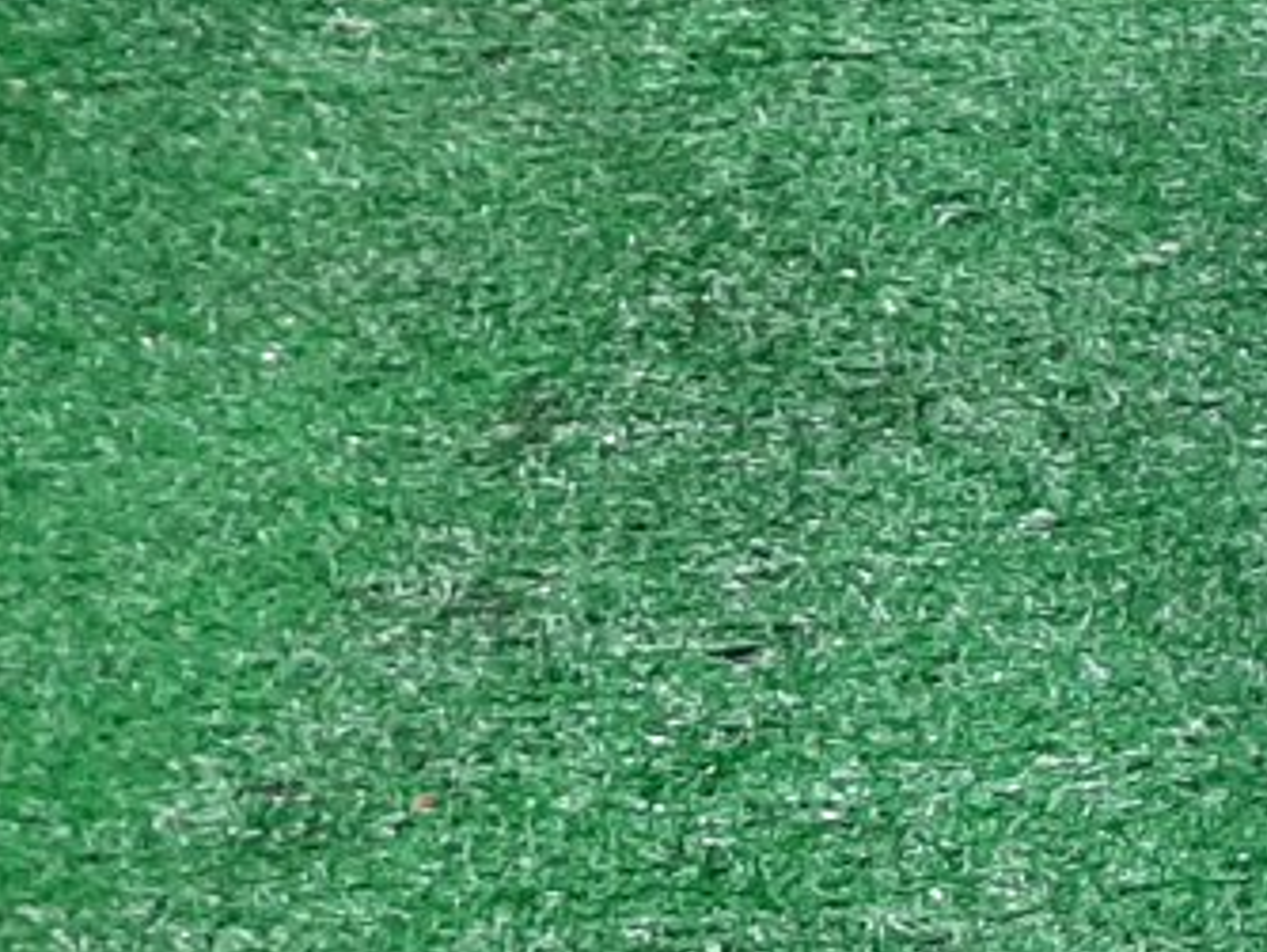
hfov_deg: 14.4
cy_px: 406
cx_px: 2572
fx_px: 4102
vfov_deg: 13.2
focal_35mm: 112
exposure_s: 1/50
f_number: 1.7
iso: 133
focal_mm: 3.93
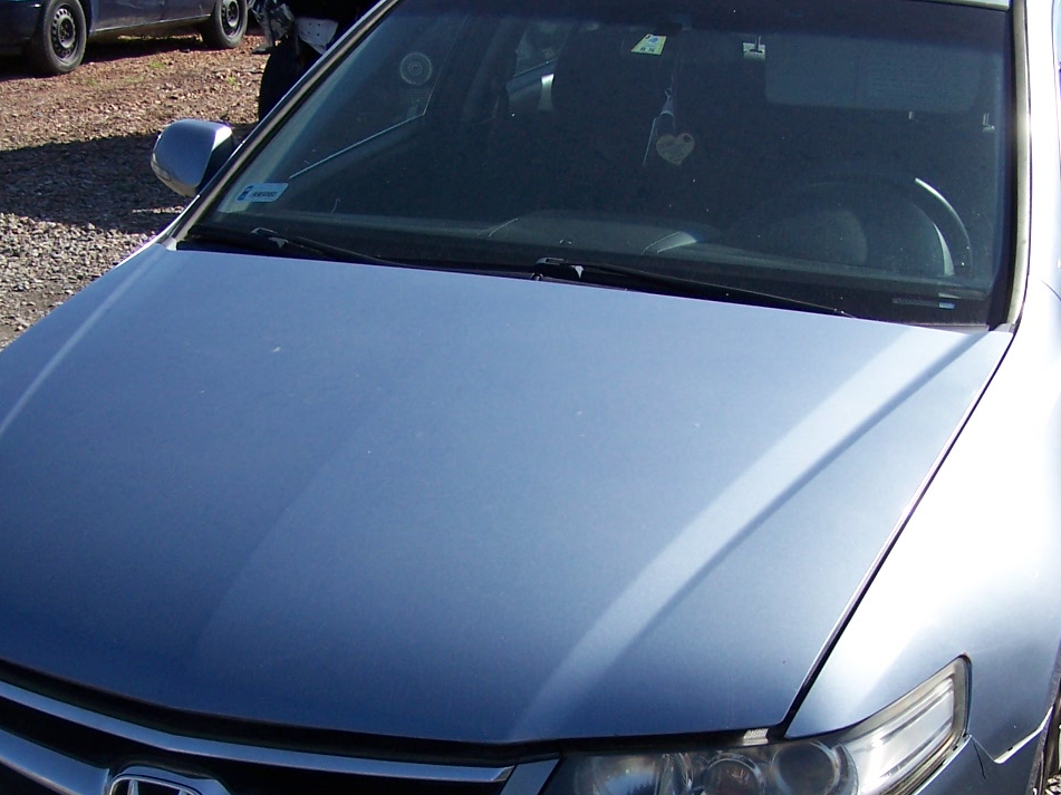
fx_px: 1900
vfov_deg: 23.5
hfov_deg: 31.2
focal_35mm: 62
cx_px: 523
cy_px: 575
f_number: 2.8
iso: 80
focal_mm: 6.3
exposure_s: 1/800
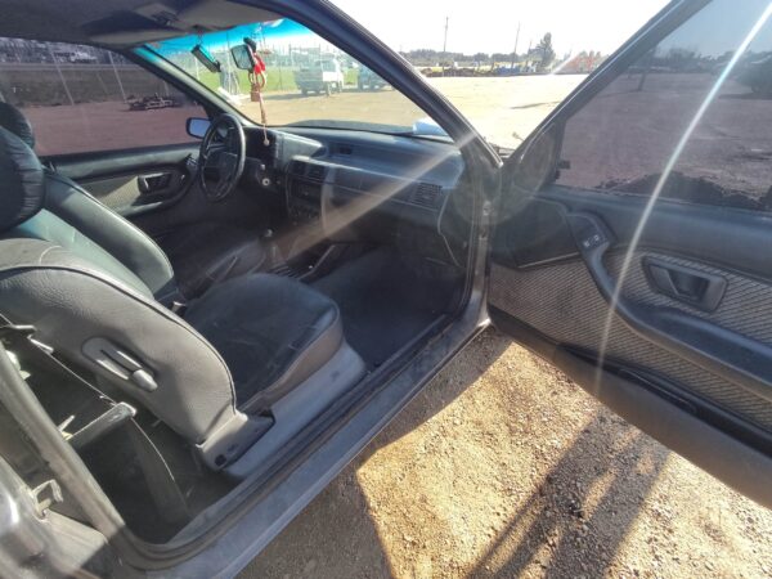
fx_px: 335
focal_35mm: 15
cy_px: 290
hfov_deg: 98.2
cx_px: 386
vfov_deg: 81.7
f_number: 2.2
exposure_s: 1/266
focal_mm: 1.6
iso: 50
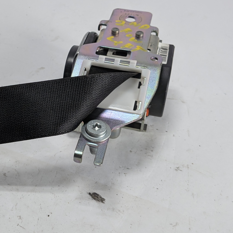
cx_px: 59
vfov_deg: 34.0
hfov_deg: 33.4
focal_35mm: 50
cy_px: 100
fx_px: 381
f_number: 1.7
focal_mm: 4.53
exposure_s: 1/627
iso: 49
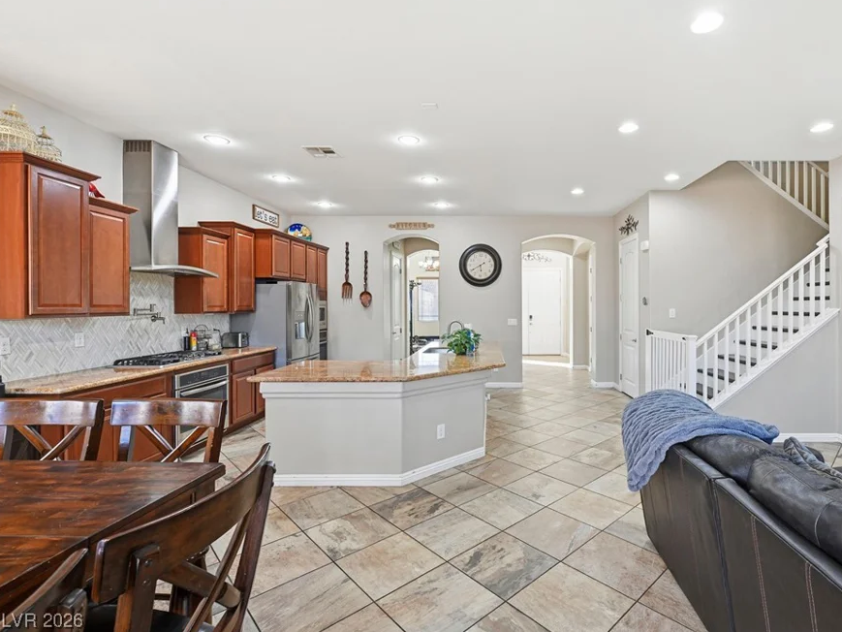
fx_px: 414
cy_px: 309
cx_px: 492
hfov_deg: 90.2
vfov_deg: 74.7
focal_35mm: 17
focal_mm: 15
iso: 500
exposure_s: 1/160
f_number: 9
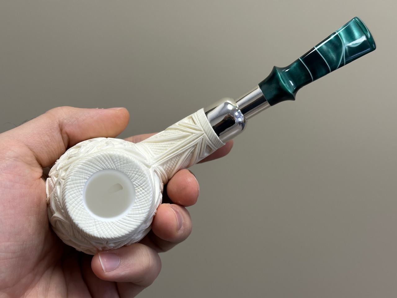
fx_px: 550
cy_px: 149
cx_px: 198
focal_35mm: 48
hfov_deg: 39.7
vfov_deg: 30.3
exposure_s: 1/121
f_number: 1.78
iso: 64
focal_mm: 6.86
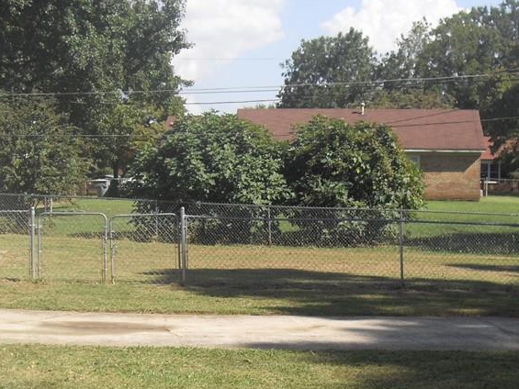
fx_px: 1005
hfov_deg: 28.9
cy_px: 306
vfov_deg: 21.7
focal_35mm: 67
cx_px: 304
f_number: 8.9
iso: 80
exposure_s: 1/125
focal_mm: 6.3
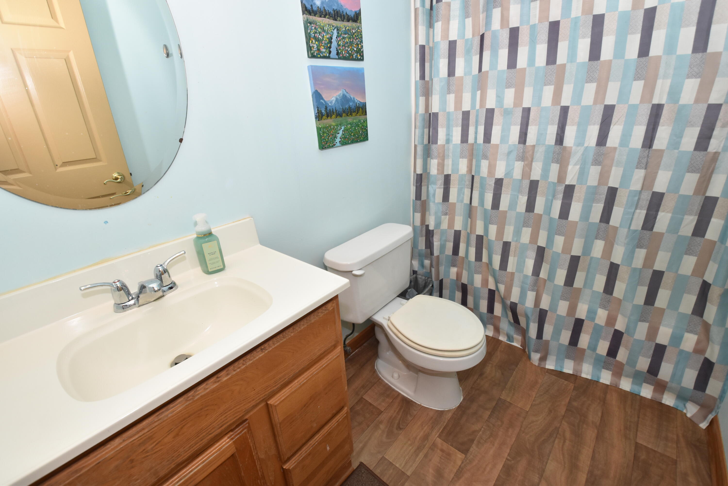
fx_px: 303
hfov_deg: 100.4
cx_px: 364
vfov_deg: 77.3
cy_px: 243
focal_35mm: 15
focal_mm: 10
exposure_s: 1/60
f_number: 7.1
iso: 800
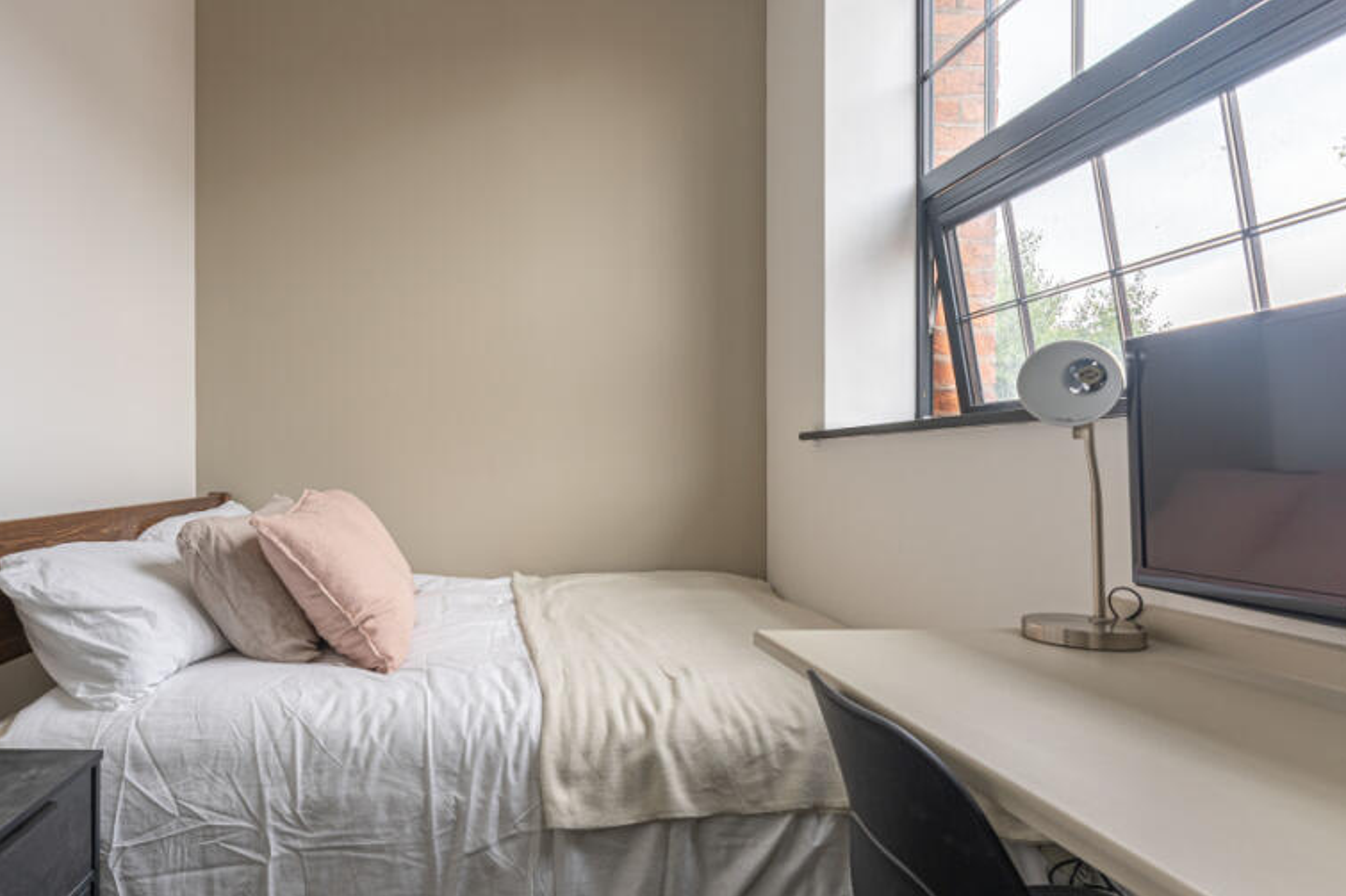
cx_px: 499
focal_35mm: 19
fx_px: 710
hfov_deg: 85.1
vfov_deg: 64.5
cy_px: 464
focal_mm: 14
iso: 100
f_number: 6.3
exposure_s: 1/25
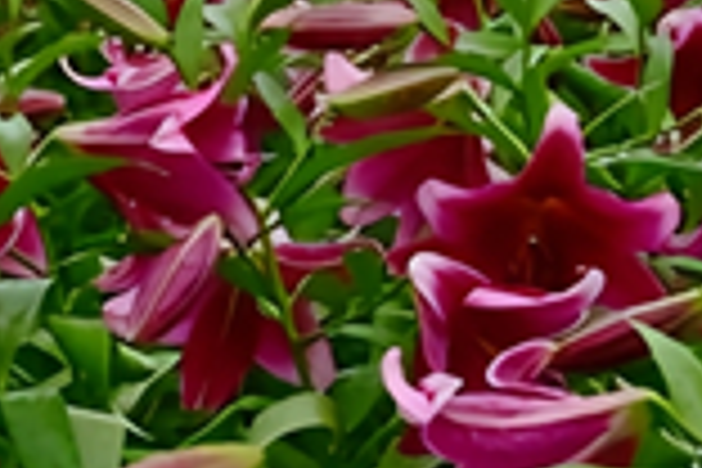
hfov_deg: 6.7
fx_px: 5089
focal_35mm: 261
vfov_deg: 5.3
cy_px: 45
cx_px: -1827
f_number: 8
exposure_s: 1/500
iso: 400
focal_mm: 34
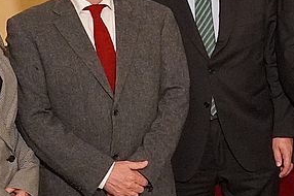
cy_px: 127
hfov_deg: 15.7
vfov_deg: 11.3
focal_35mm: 121
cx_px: 433
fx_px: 987
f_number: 3.5
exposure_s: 1/100
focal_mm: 18
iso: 6400
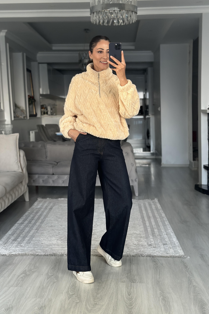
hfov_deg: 27.0
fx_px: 435
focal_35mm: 50
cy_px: 157
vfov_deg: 39.6
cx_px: 94
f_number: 1.78
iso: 200
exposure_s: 1/60
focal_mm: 6.86
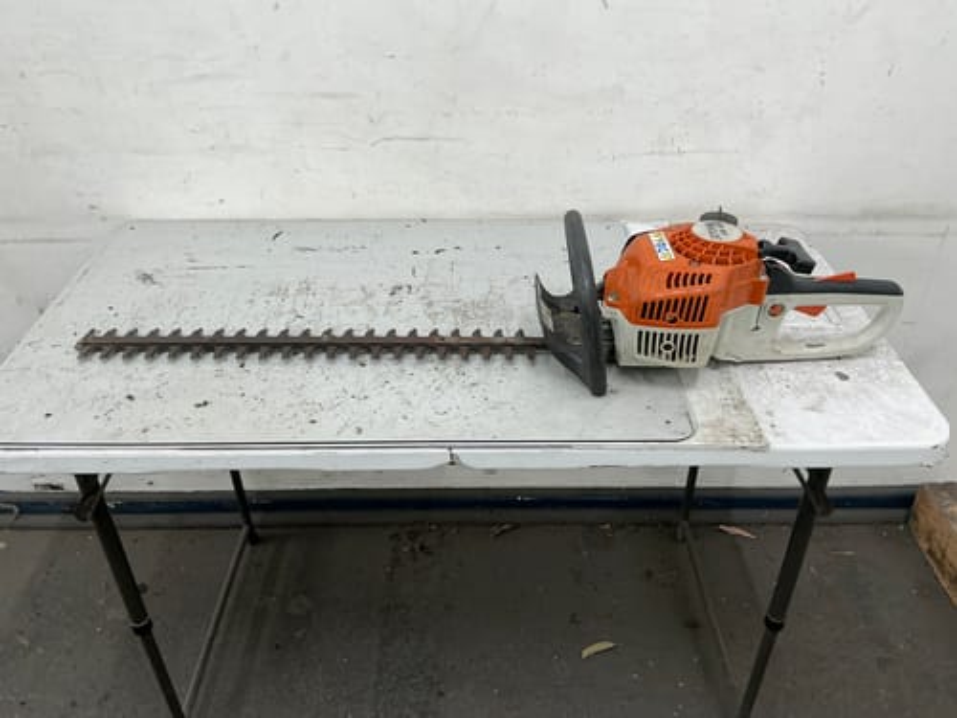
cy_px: 359
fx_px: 774
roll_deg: -0.4
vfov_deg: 49.7
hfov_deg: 63.4
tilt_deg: -34.4
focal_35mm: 28
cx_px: 478
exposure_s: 1/50
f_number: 1.8
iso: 40
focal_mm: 3
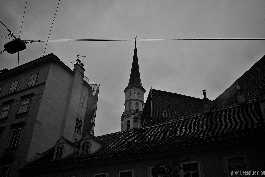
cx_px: 132
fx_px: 243
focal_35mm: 33
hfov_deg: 57.2
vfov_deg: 40.1
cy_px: 88
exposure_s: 1/500
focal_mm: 22
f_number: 11
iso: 400
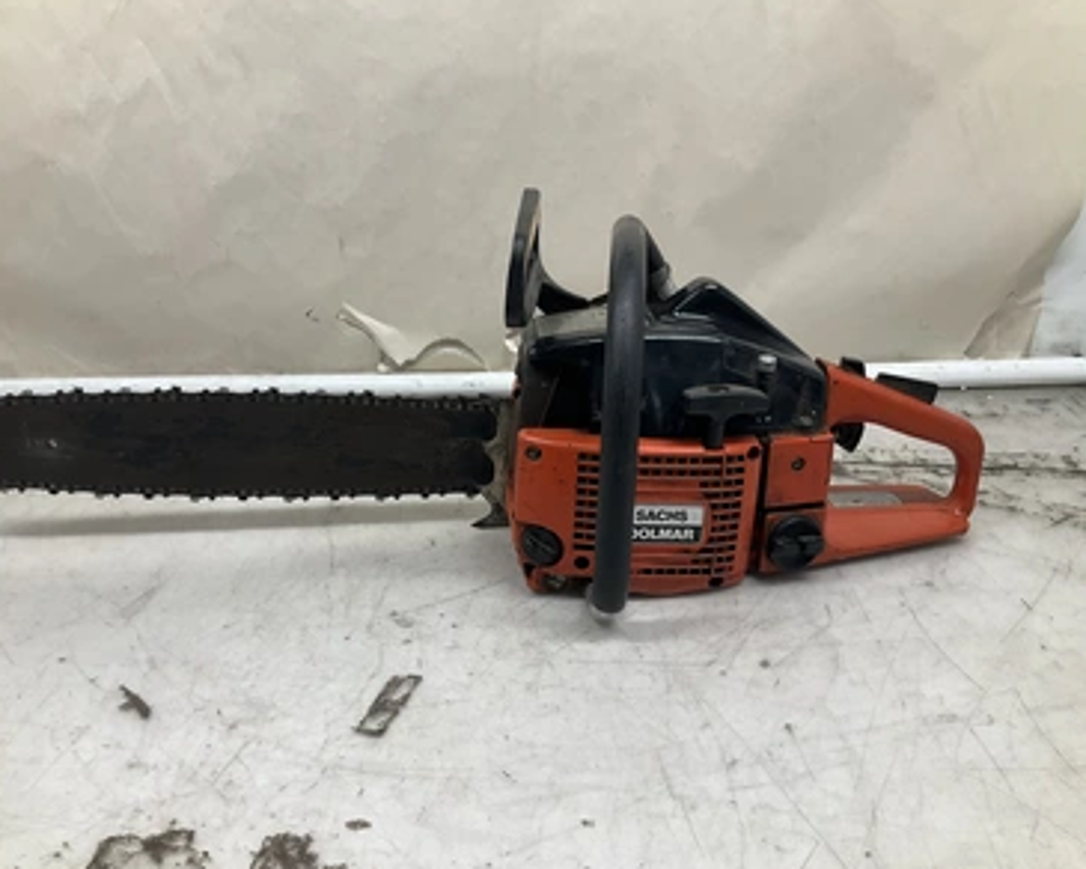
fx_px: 996
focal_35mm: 31
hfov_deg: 57.2
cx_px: 530
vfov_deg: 47.1
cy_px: 432
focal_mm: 3
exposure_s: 1/120
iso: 40
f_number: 1.8
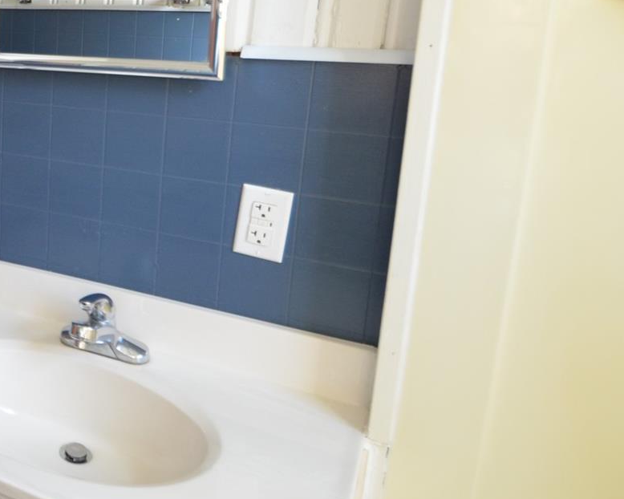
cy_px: 129
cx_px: -146
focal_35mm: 37
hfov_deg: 36.4
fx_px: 683
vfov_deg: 39.1
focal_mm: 10
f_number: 4
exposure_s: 1/60
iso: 560
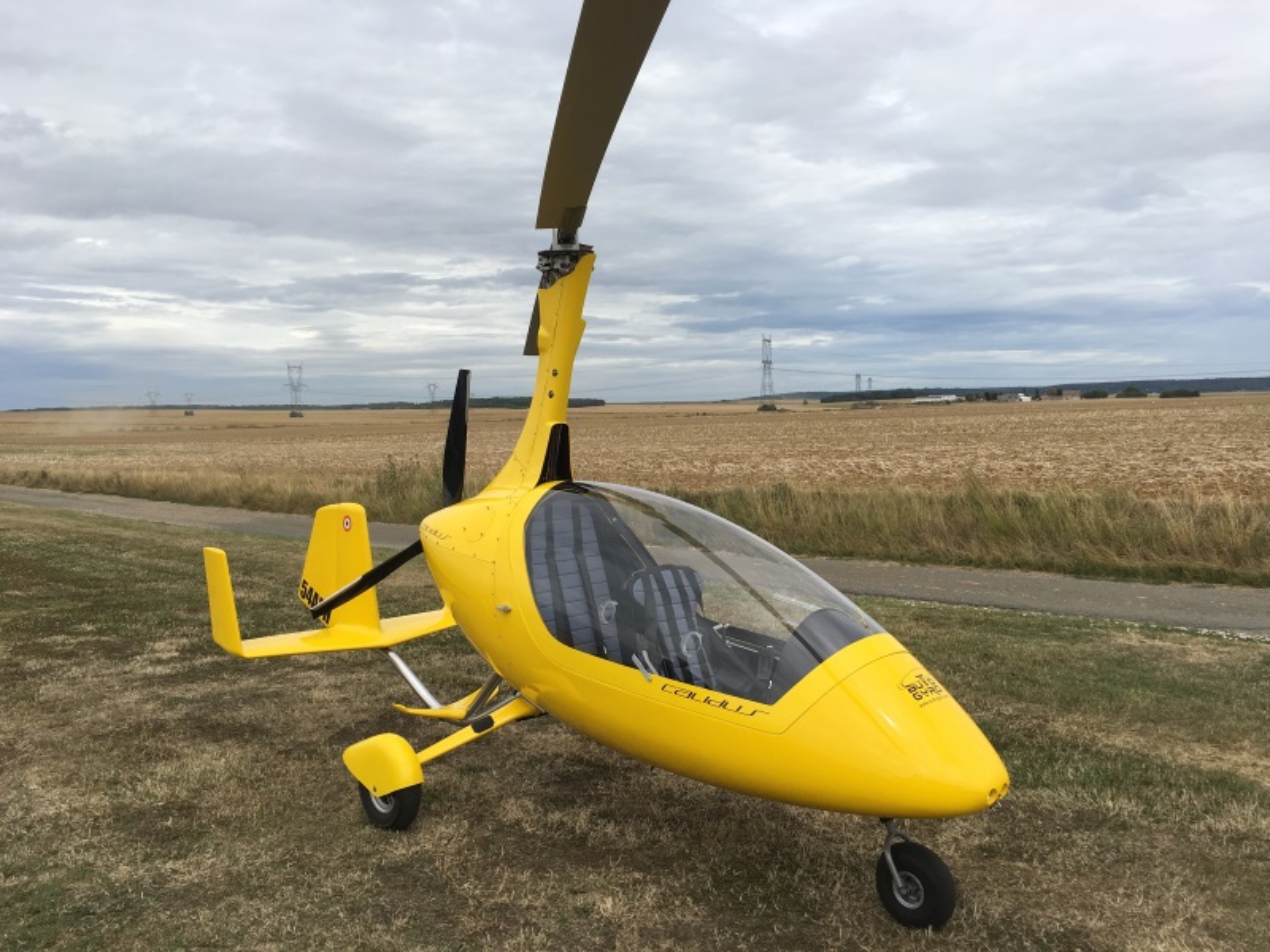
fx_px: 1064
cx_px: 635
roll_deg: +1.4
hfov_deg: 61.7
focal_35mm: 29
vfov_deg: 48.2
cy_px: 476
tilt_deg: -4.3
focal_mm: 4.15
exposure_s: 1/2198
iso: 25
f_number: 2.2
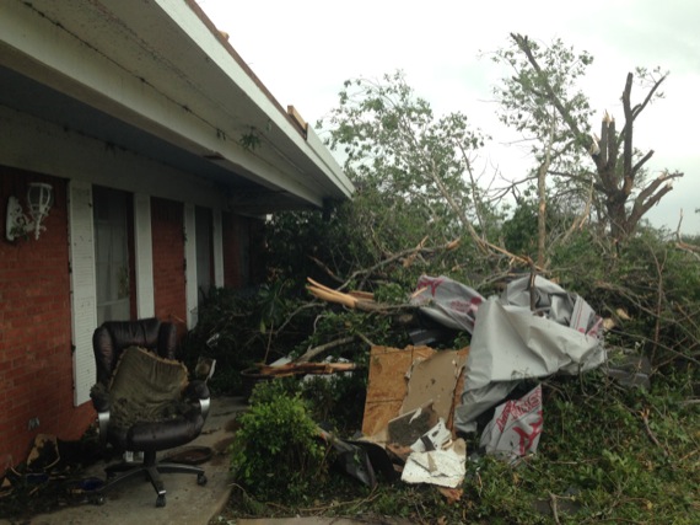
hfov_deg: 55.4
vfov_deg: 42.9
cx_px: 350
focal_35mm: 33
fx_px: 667
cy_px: 262
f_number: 2.4
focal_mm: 4.13
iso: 50
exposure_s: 1/753
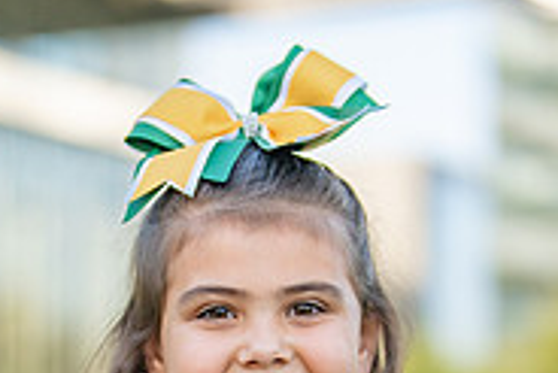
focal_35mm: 169
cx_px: 227
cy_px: 588
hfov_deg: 12.1
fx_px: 2621
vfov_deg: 8.0
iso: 100
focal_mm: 50
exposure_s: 1/1600
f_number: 1.2
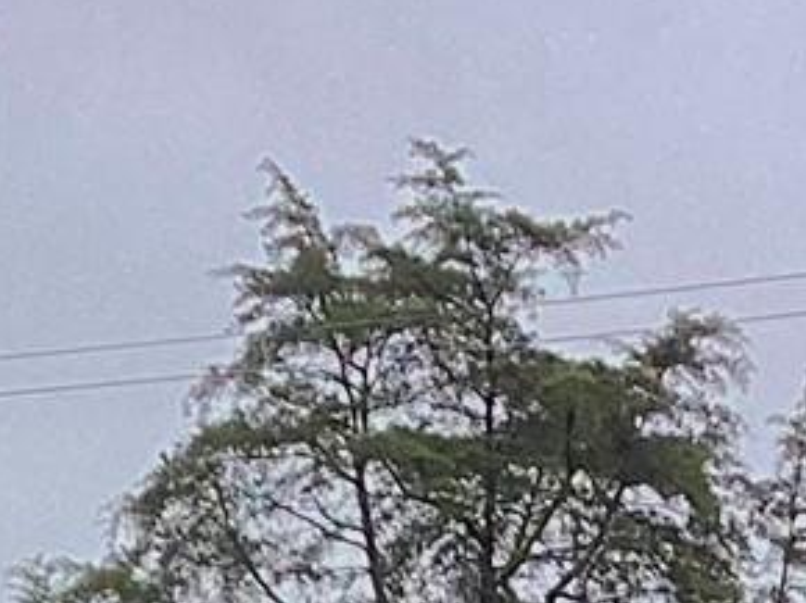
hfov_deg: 8.9
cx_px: -211
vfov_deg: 6.2
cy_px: 1851
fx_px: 5095
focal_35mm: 219
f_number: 2.4
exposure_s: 1/294
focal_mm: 3.3
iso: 25
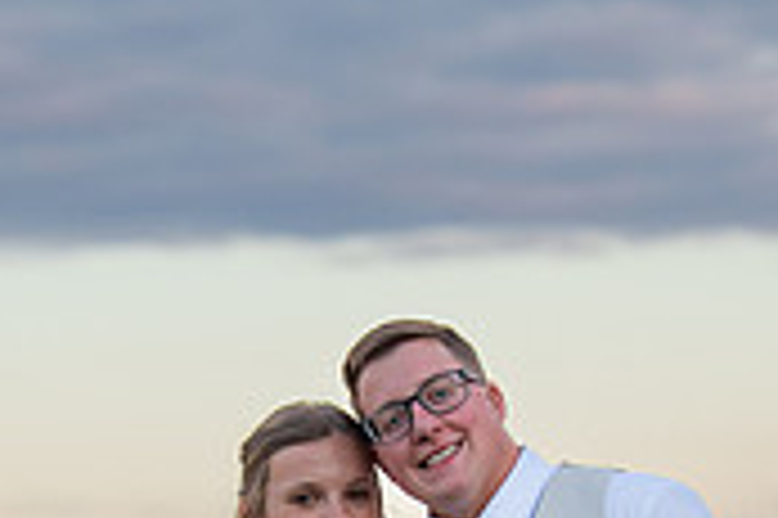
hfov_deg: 6.1
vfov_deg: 4.0
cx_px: 391
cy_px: 863
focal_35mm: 339
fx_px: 7319
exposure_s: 1/400
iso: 1000
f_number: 3.5
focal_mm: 98
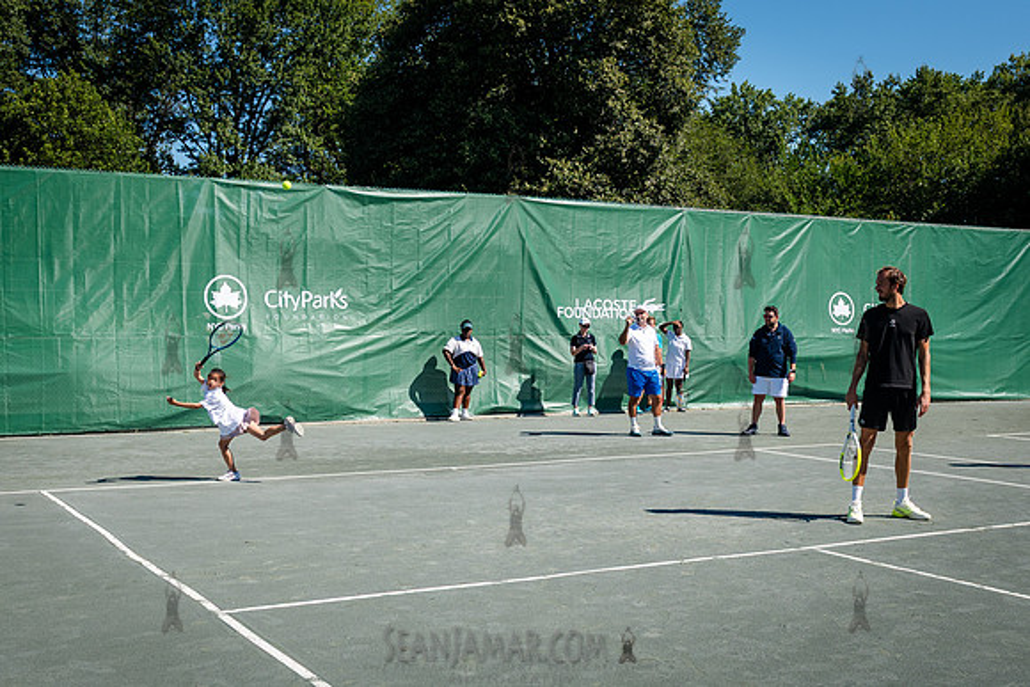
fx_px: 1282
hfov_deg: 43.8
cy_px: 384
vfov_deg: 30.0
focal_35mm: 45
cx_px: 525
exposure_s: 1/1250
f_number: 4
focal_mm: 27
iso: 200
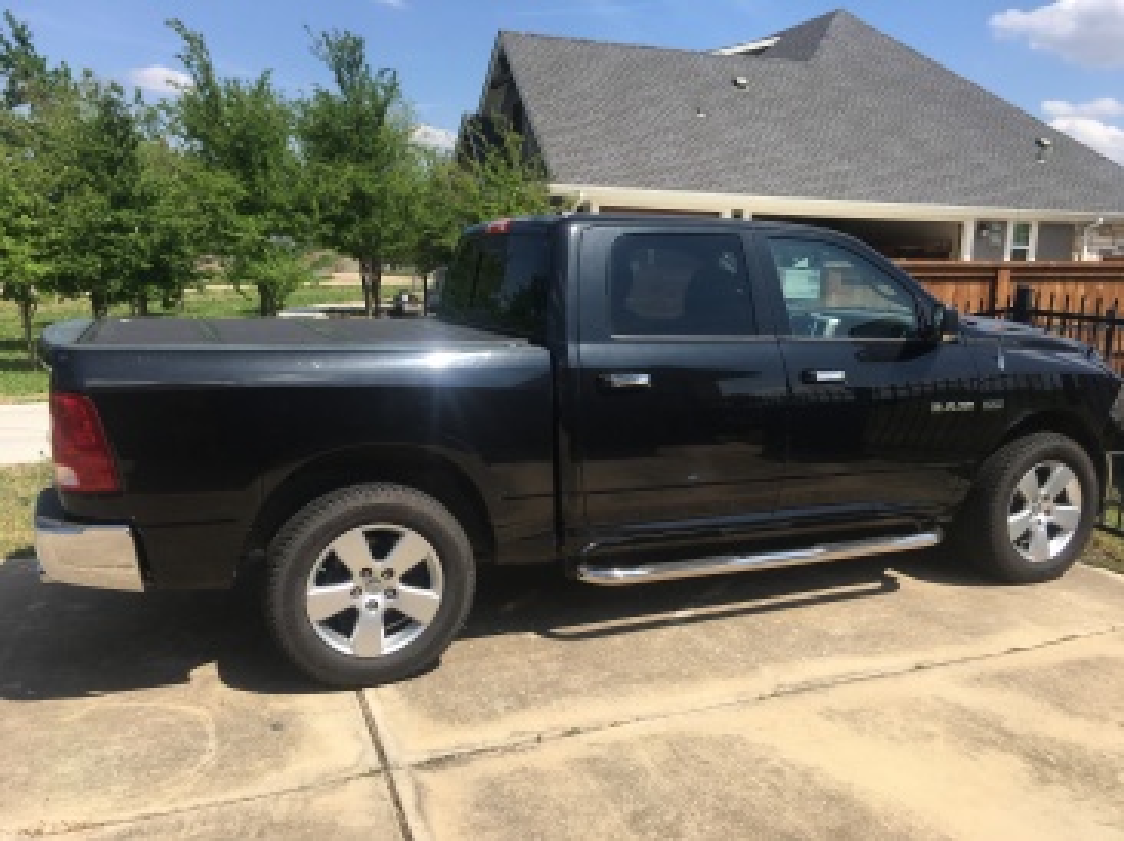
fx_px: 941
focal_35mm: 29
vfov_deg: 48.2
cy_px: 420
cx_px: 562
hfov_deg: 61.7
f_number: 2.2
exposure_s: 1/1538
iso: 25
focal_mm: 4.15
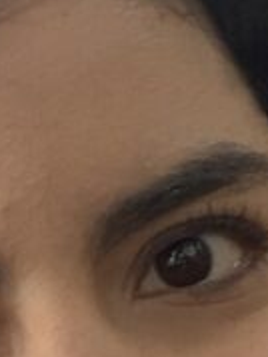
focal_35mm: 172
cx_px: 138
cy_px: 540
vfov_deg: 11.0
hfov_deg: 8.6
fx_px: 1778
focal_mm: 2.71
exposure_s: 1/60
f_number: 2.2
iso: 125
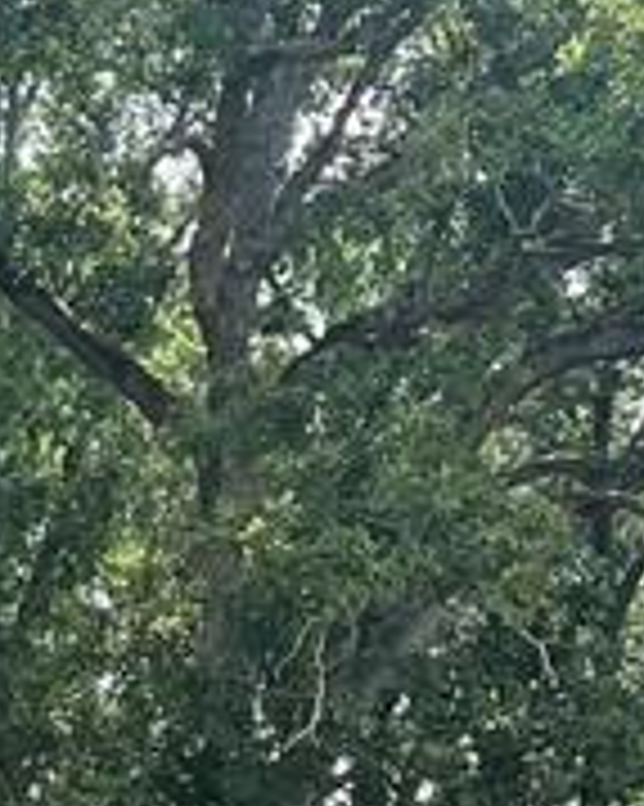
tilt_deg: +6.1
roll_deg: -0.1
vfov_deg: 13.0
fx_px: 3458
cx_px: -311
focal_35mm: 145
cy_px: 910
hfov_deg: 10.3
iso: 32
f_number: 1.6
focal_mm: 5.1
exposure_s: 1/1266
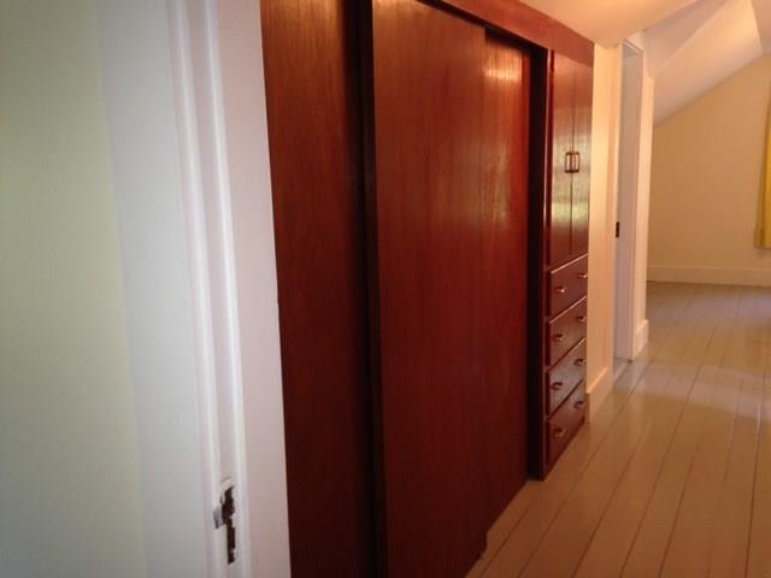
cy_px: 289
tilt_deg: -11.4
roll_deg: +1.8
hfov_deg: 55.4
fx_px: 735
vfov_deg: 42.9
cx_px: 386
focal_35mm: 33
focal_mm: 4.12
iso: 100
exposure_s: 1/20
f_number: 2.4
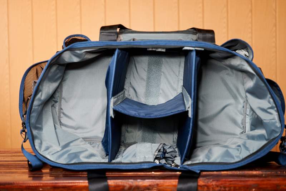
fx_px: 556
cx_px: 143
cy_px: 96
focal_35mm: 70
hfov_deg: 28.8
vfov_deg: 19.4
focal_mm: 70
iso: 800
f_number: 4
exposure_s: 1/100
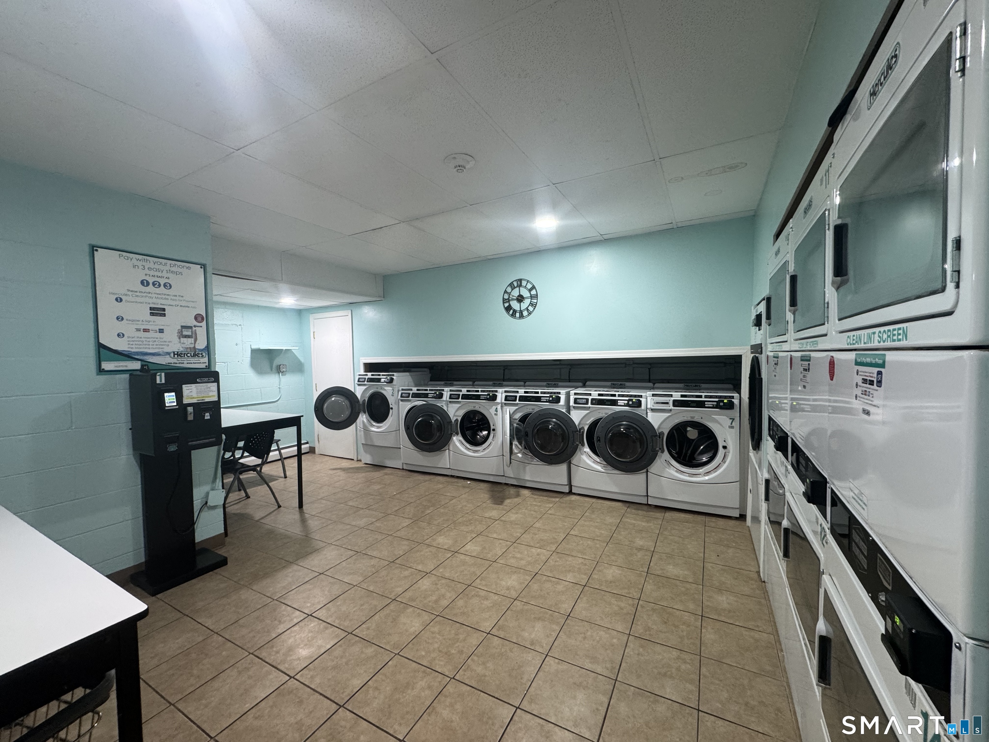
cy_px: 371
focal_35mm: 14
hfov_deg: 102.1
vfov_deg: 85.7
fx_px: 400
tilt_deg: -3.3
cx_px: 494
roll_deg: +1.9
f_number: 2.2
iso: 200
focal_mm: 2.22
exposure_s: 1/60
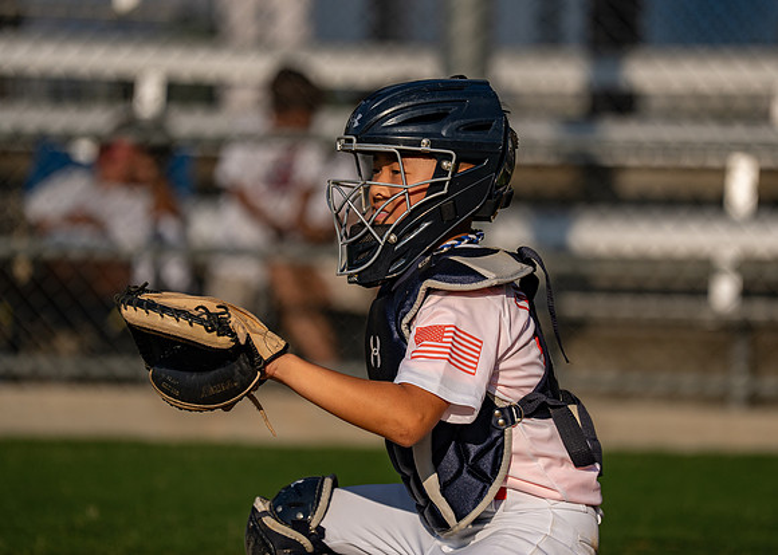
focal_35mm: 247
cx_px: 424
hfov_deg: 8.2
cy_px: 282
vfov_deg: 5.8
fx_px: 5449
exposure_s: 1/8000
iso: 200
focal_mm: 194
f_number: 2.8
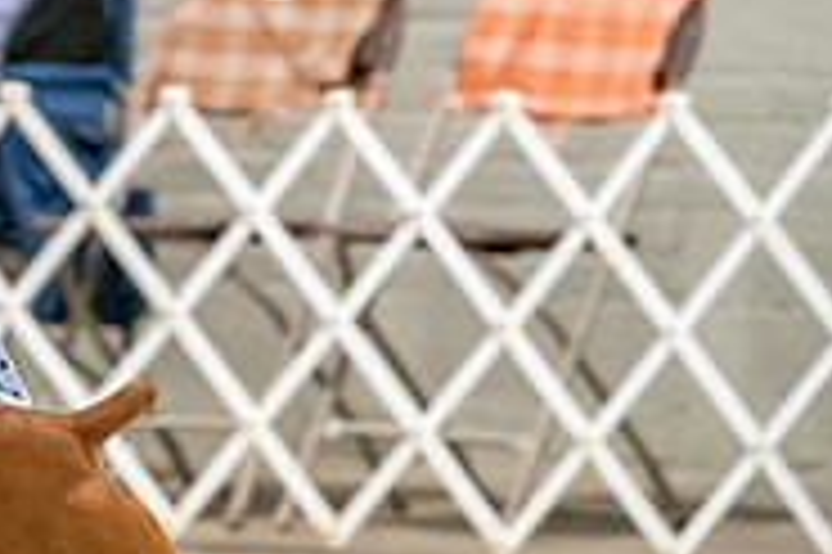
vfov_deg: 3.2
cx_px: -250
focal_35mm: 428
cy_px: 113
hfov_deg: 4.8
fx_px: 9883
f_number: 3.2
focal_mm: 117
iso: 6400
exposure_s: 1/250
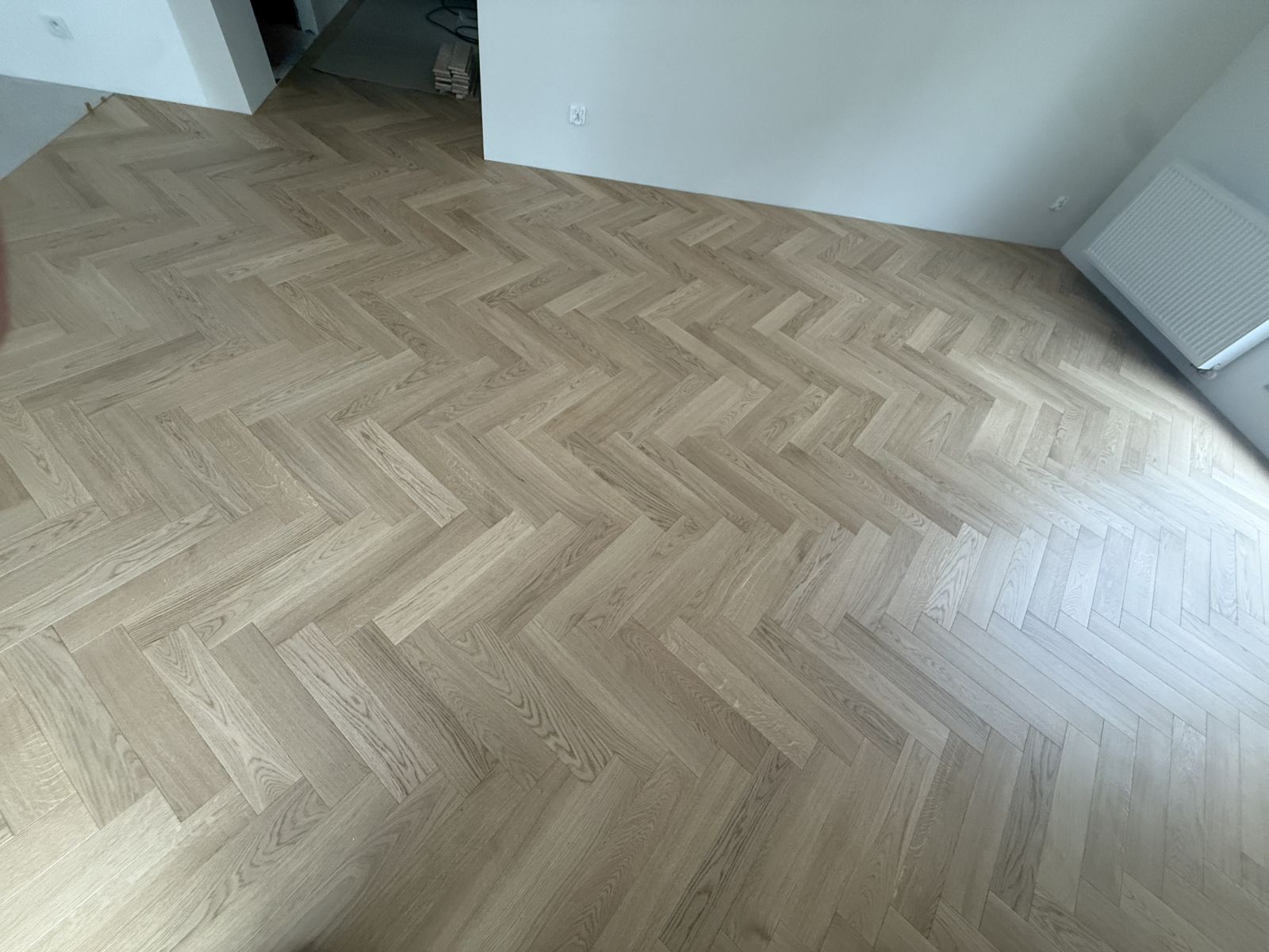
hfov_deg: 102.1
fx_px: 513
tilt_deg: -52.2
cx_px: 634
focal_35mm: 14
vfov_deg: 85.7
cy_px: 476
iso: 320
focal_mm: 2.22
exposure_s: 1/79
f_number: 2.2
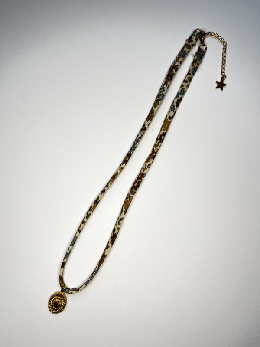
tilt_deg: -88.3
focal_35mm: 26
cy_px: 174
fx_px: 260
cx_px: 130
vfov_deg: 67.3
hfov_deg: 53.1
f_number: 1.6
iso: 50
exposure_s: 1/224
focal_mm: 5.1
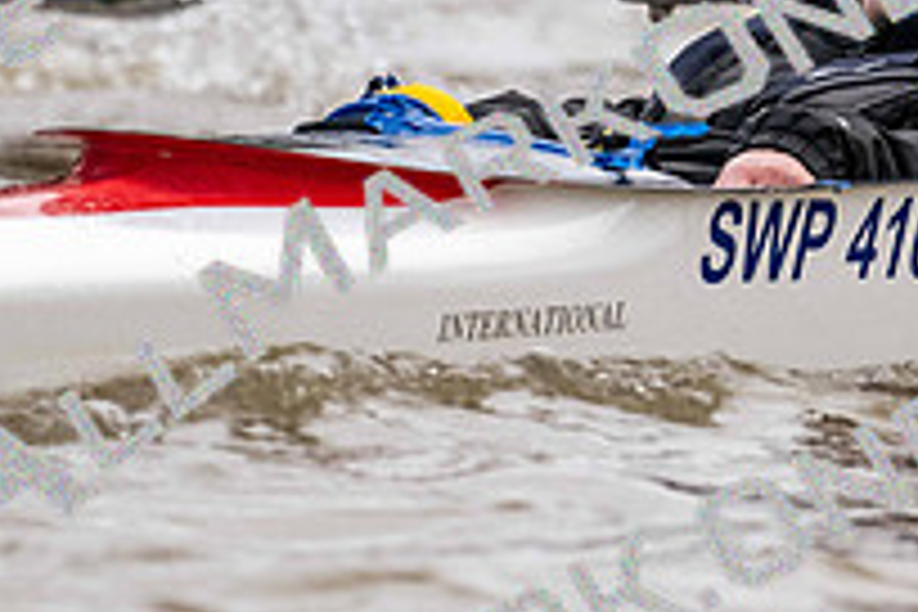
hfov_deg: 1.8
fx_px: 29068
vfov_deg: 1.2
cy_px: -106
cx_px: 828
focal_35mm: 1140
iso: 2500
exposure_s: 1/1600
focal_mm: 400
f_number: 4.5
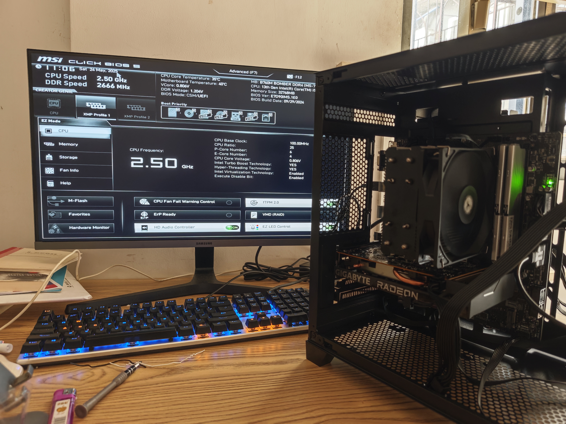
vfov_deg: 58.9
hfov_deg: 73.9
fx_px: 376
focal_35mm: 23
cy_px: 212
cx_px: 283
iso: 1600
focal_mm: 6.55
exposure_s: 1/27
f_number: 1.62
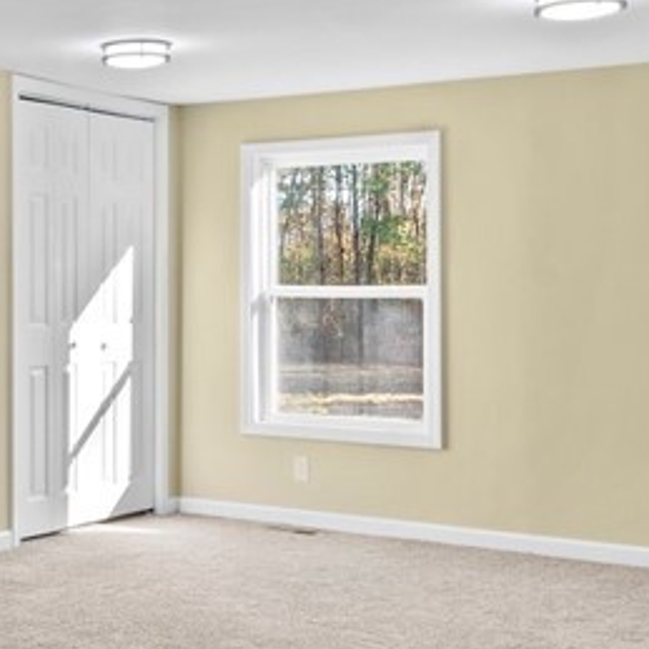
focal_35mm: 64
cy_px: 327
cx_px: -103
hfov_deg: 24.6
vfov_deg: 26.9
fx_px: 1358
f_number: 8
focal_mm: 18
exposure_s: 1/4
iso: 400
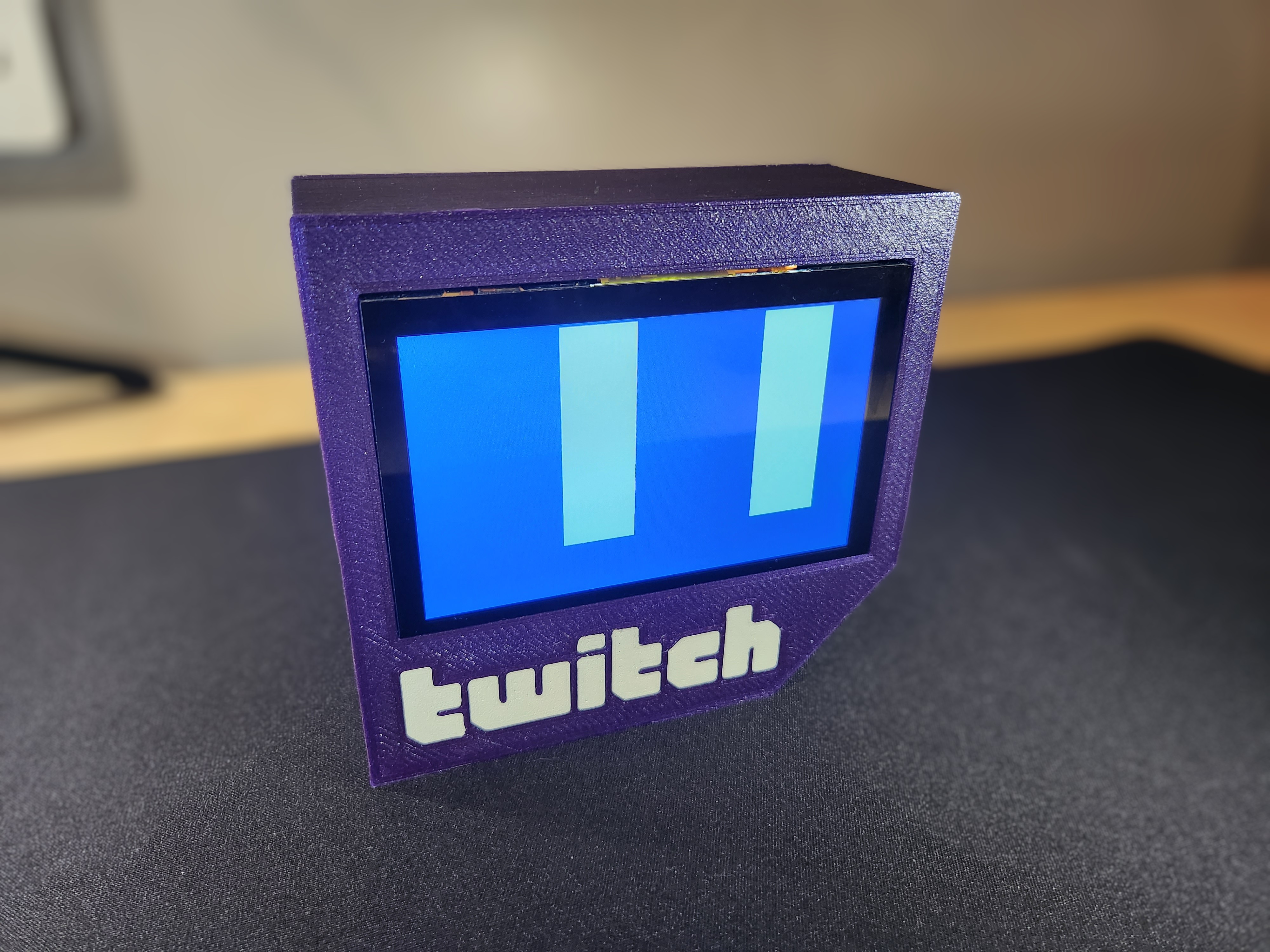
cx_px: 635
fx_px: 844
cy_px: 476
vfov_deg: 58.9
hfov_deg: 73.9
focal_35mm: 23
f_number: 1.8
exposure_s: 1/120
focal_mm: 5.4
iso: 320
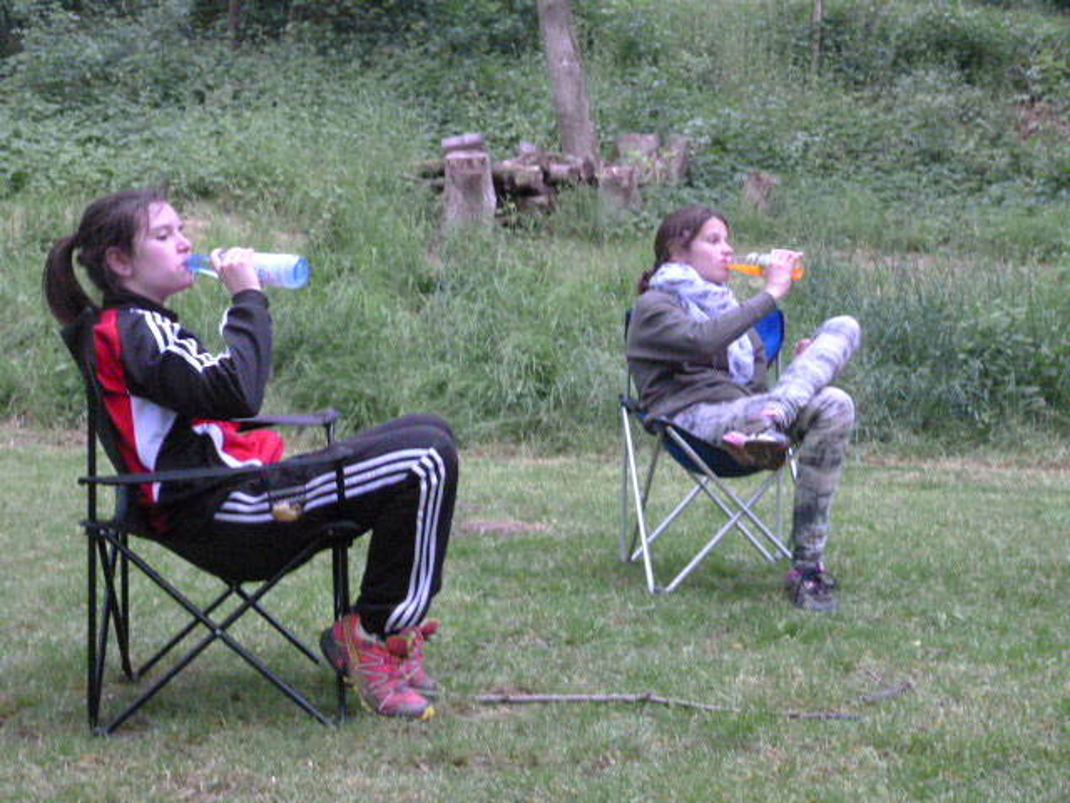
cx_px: 535
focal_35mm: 63
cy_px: 402
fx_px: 1947
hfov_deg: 30.7
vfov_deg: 23.3
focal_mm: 11.3
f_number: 3.3
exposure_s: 1/15
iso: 1250
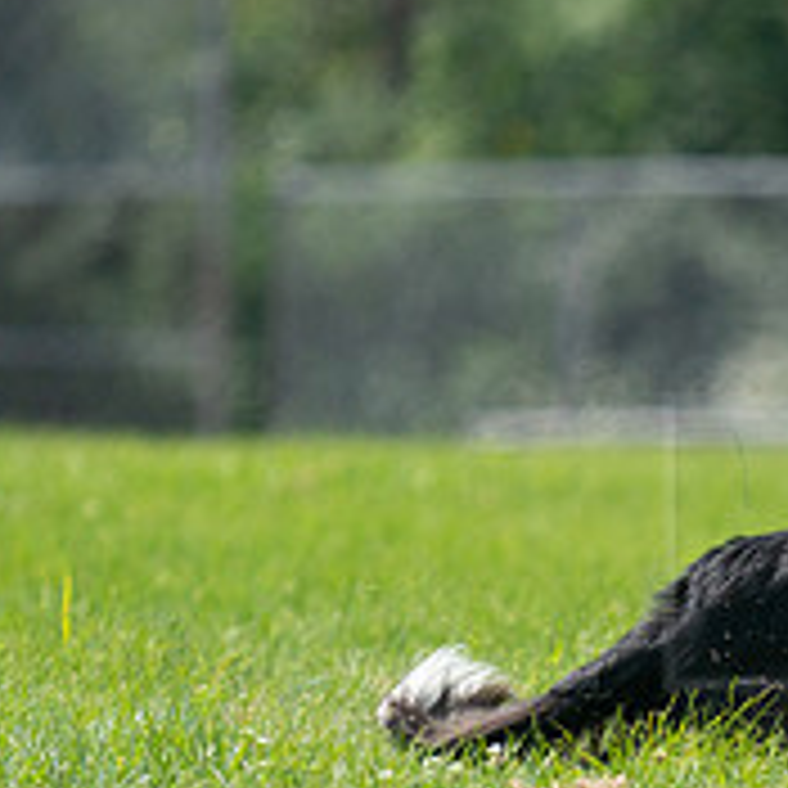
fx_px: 24724
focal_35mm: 960
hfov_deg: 1.8
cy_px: 619
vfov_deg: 1.8
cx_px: 1094
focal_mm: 341
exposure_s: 1/4000
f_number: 6.3
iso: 1250
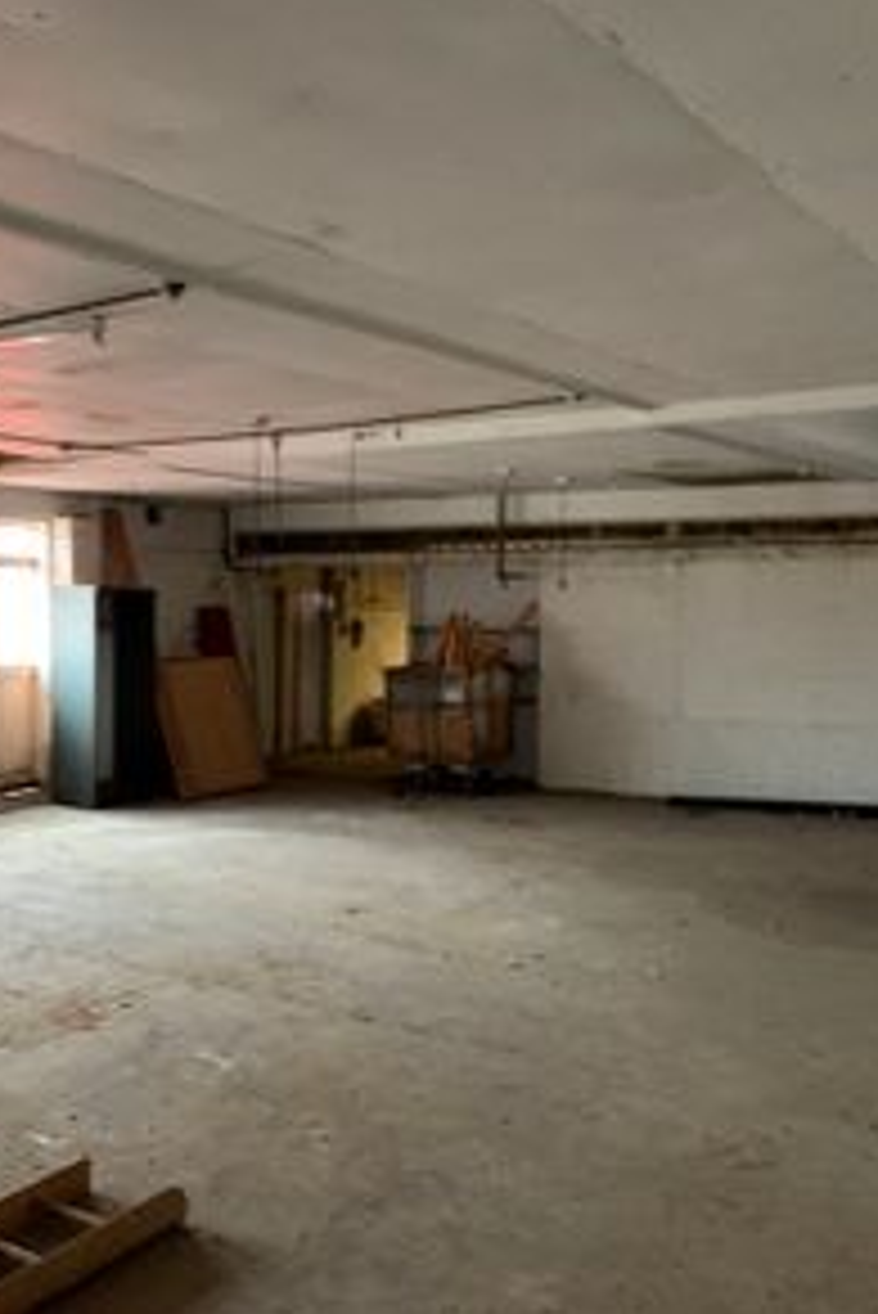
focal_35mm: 37
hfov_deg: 35.2
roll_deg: -2.1
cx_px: 221
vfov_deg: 51.9
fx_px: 1352
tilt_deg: -0.5
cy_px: 648
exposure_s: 1/30
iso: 500
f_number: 1.8
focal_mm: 4.25
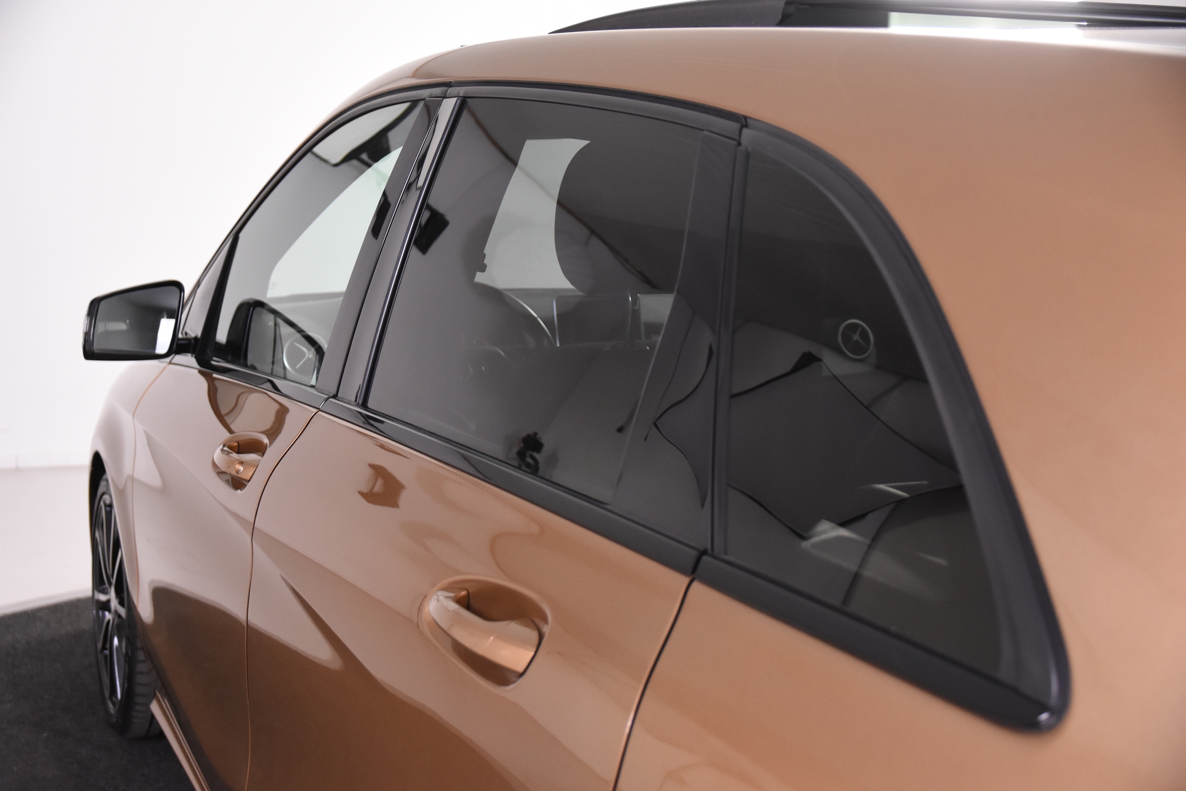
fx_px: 1532
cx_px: 593
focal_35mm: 46
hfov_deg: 42.3
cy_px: 396
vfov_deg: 28.9
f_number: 3.5
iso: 1600
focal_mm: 31
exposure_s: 1/80
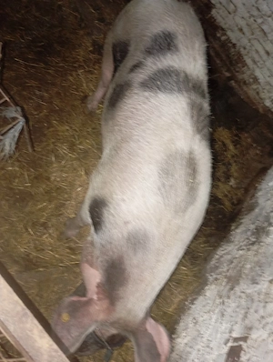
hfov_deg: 49.9
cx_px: 136
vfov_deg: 63.4
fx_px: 293
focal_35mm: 28
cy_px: 181
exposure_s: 1/10
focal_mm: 4.27
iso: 1925
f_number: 1.8
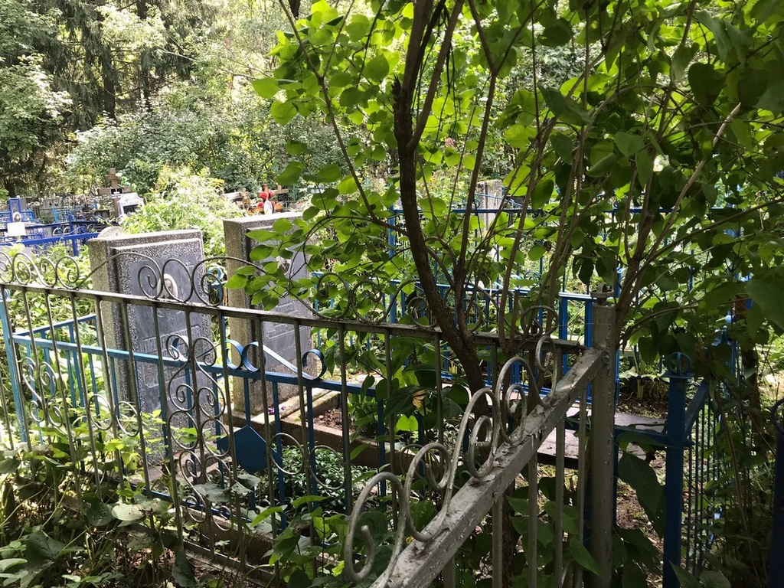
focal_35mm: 28
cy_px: 294
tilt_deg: -10.0
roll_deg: +1.5
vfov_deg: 49.7
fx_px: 634
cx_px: 392
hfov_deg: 63.4
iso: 25
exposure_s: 1/100
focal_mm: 3.99
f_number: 1.8
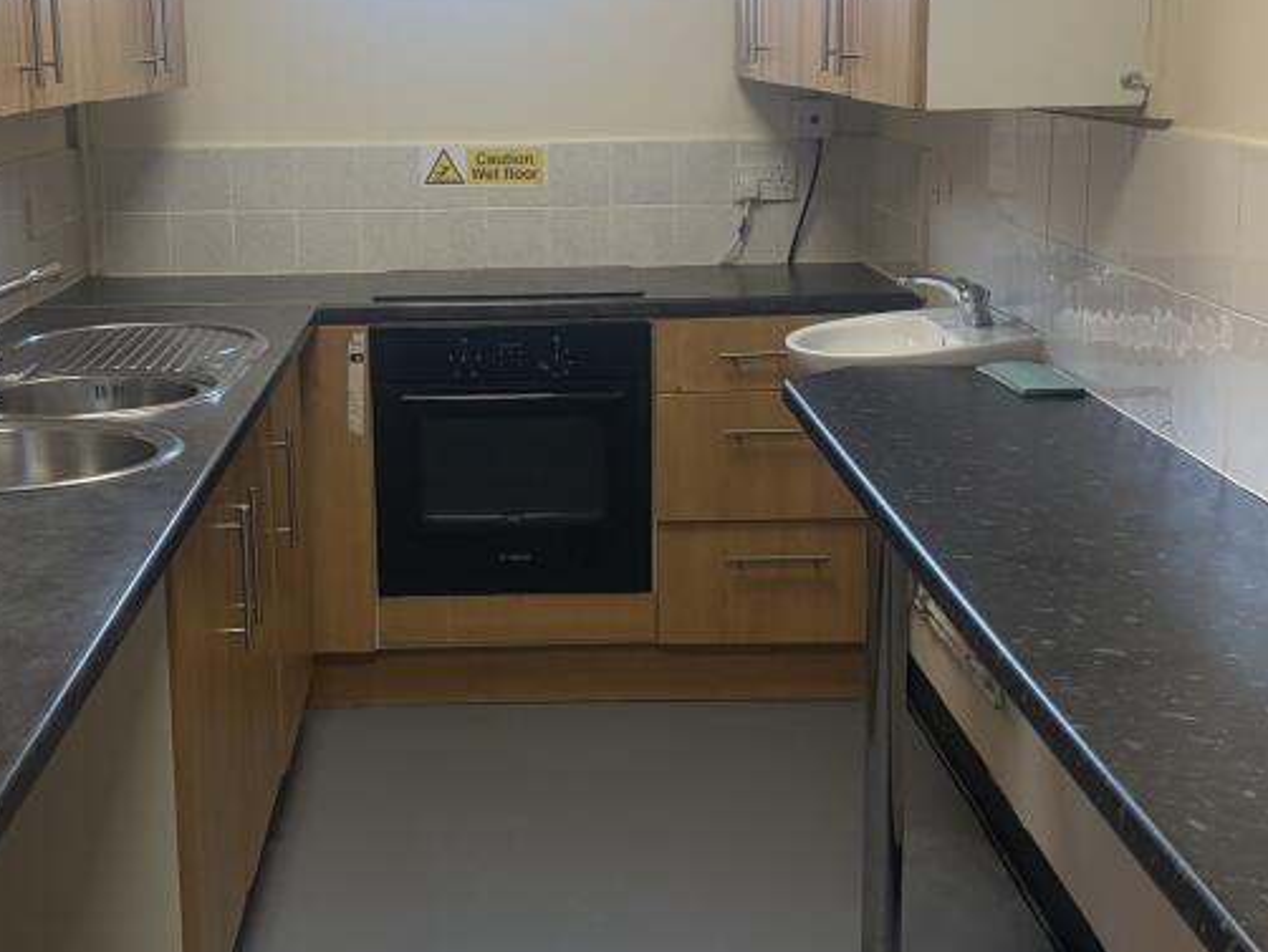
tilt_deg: -11.6
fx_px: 1942
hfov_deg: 36.0
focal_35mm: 53
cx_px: 508
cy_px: 427
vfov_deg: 27.5
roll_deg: +1.7
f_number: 1.6
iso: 125
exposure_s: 1/152
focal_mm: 5.96
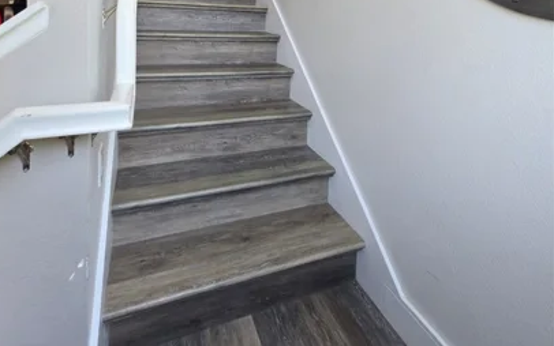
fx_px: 287
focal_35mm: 19
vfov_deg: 53.2
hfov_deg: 88.0
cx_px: 269
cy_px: 25
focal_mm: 2.2
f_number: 2.2
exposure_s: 1/60
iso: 100
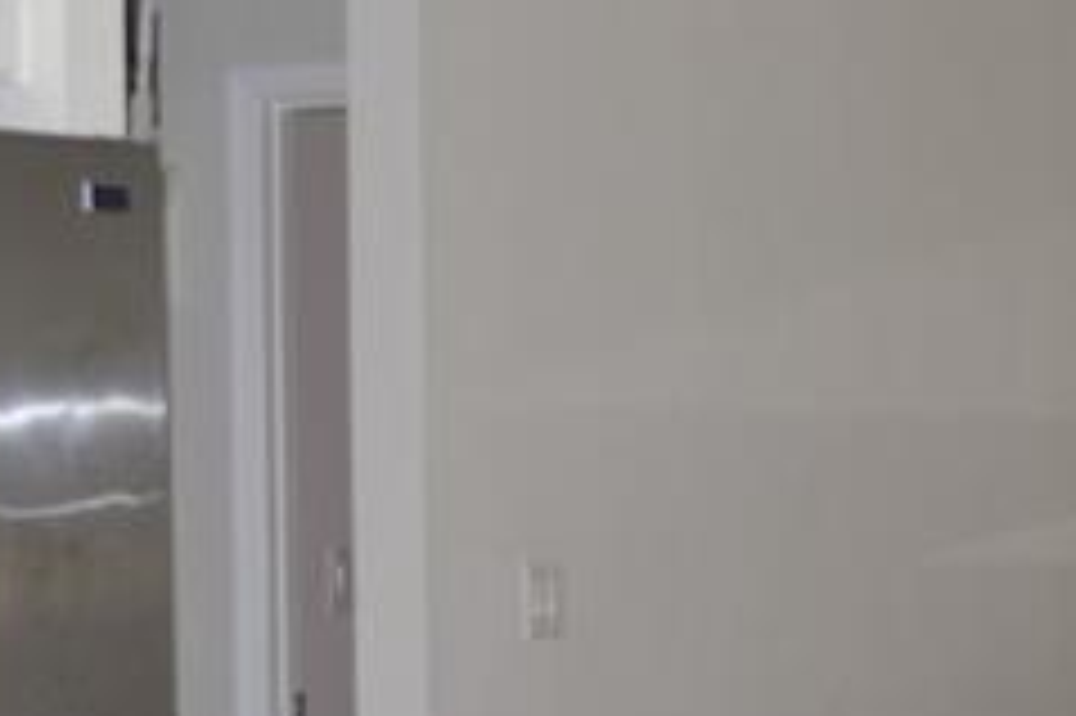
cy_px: 590
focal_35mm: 154
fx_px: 4600
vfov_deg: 8.9
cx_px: 1247
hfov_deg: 13.0
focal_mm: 24
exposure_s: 1/200
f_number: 4.5
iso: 400
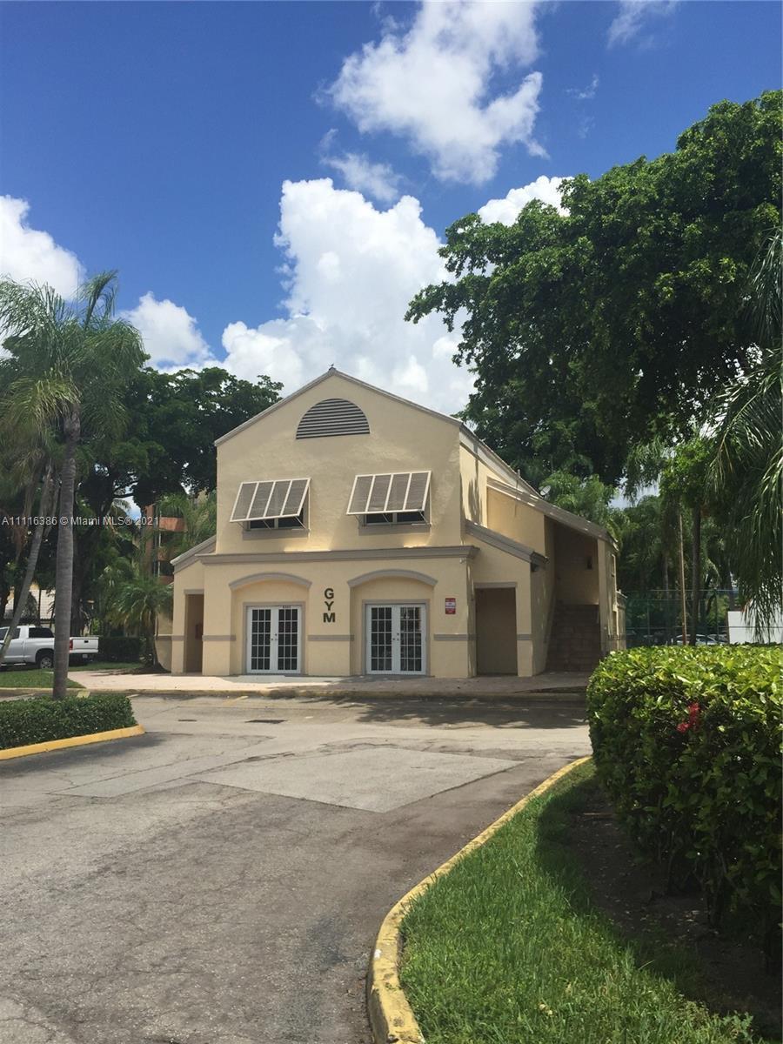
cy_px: 522
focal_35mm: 29
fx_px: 875
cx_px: 392
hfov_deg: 48.2
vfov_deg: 61.7
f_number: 2.2
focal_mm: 4.15
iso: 32
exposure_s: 1/2825
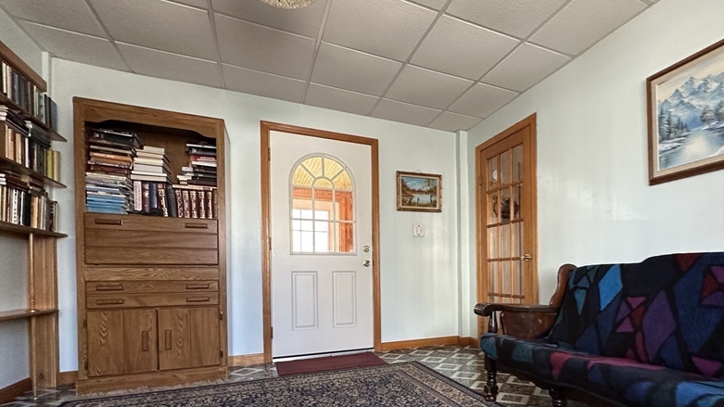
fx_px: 384
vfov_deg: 54.4
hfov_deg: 84.8
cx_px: 456
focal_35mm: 20
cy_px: 279
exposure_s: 1/60
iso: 320
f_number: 2.2
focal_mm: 2.22
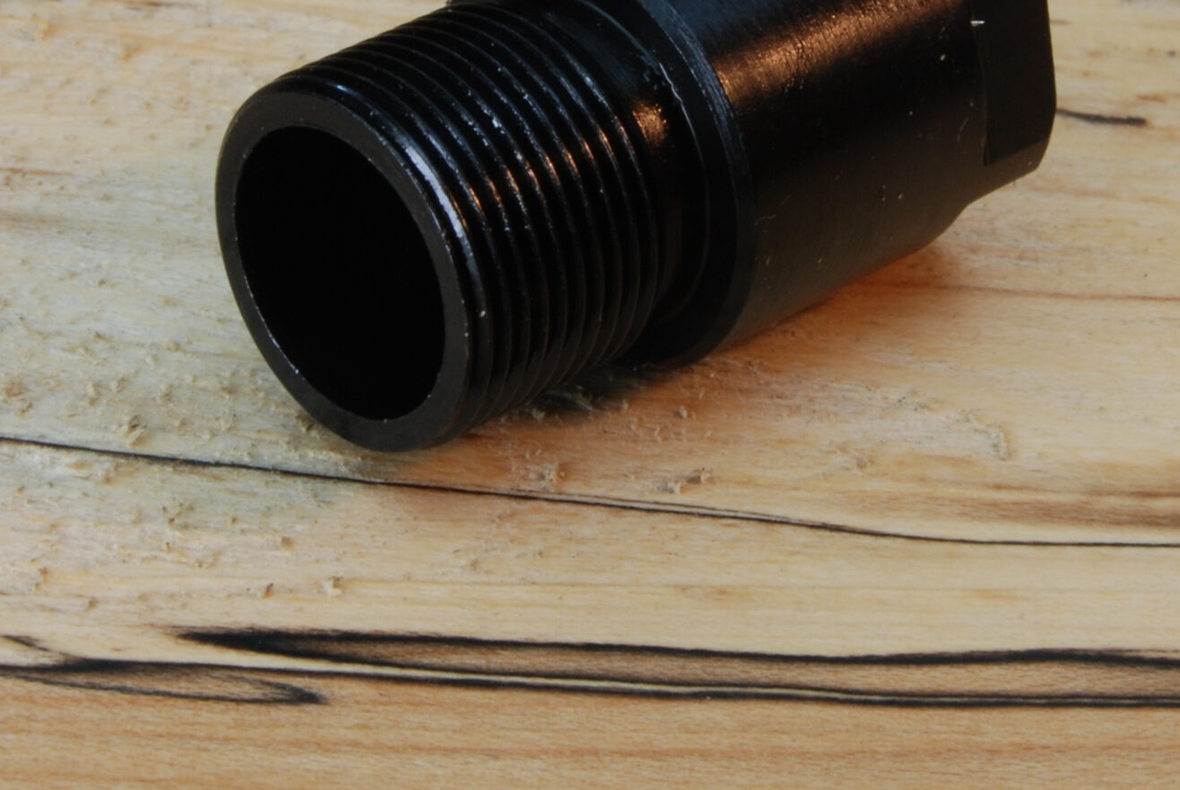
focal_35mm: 161
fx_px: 5282
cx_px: 654
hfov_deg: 12.7
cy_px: 70
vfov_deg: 8.5
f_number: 22
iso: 200
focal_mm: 55
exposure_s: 1/8
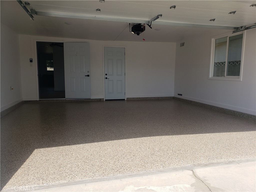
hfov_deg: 67.3
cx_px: 128
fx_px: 192
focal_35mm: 26
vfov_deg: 53.1
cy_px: 96
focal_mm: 4.3
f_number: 2.4
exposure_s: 1/1036
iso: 50
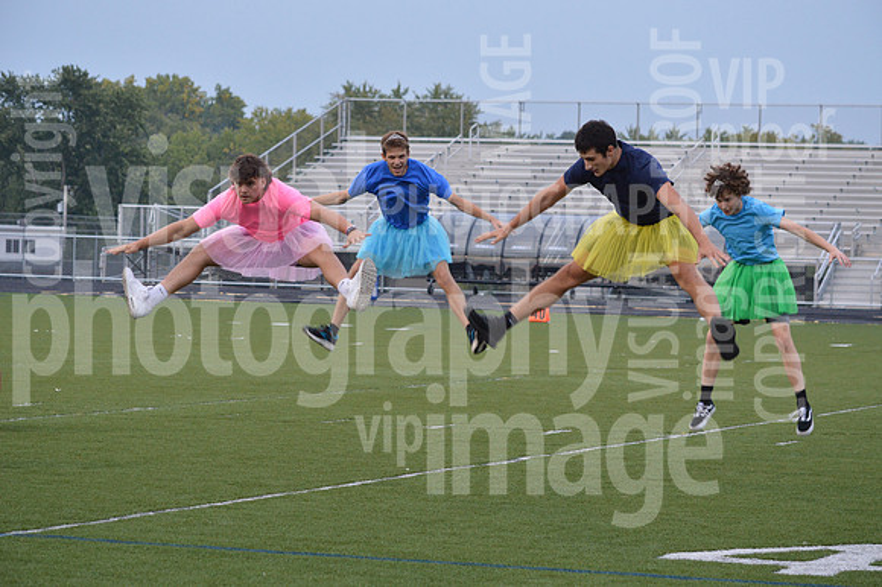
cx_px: 441
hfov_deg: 15.9
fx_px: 3159
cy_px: 294
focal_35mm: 129
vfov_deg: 10.6
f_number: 5.6
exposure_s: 1/250
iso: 800
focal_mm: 86
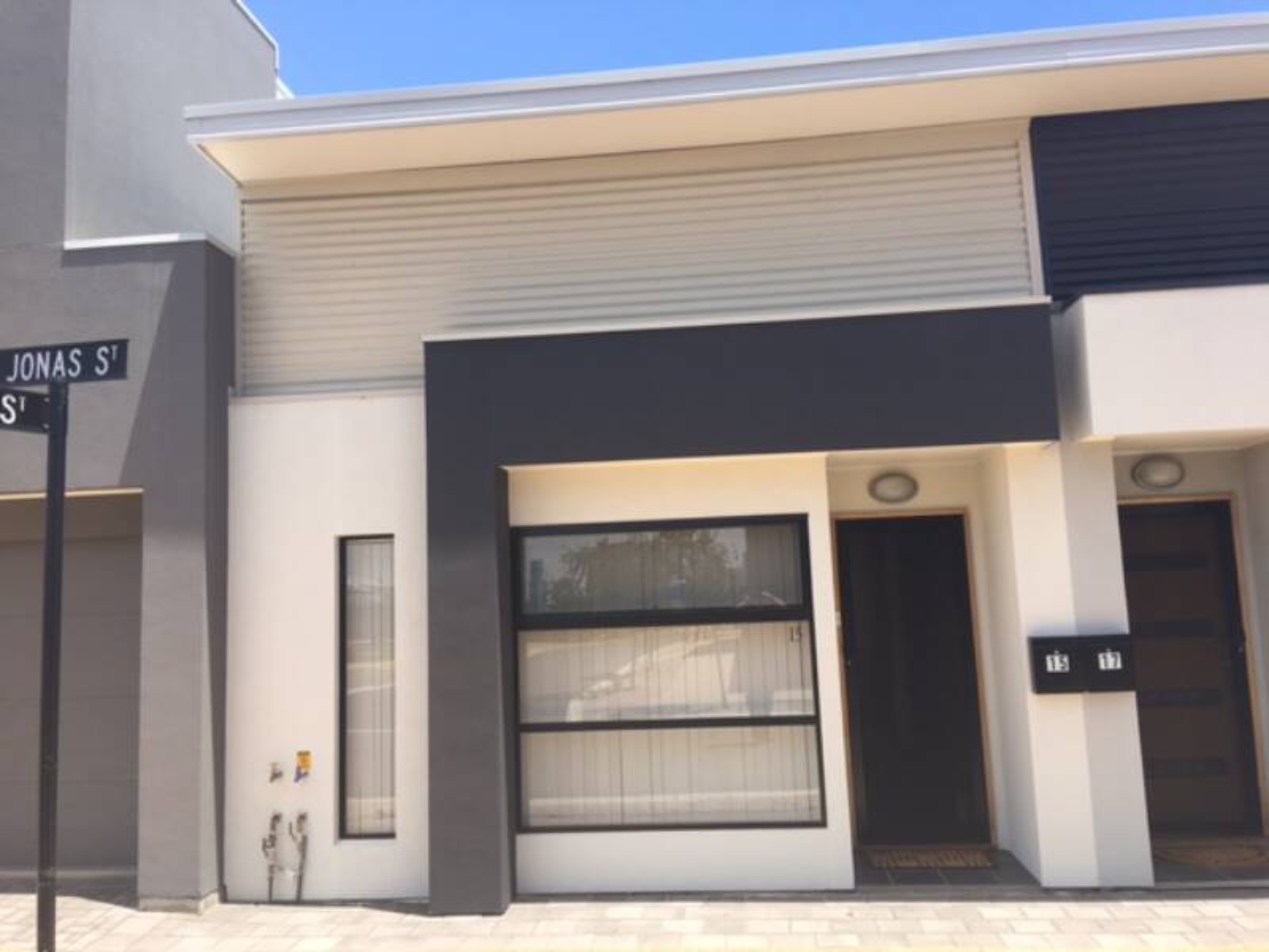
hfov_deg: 61.7
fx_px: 1063
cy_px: 476
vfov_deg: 48.2
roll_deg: +1.0
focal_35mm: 29
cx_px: 634
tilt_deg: +7.5
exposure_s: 1/905
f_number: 2.2
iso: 25
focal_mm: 4.15
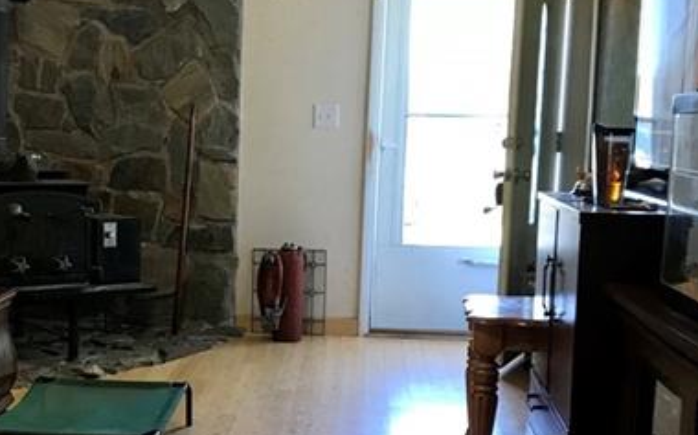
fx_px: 1141
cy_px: 299
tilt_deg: -7.9
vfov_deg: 21.5
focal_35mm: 60
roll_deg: -0.9
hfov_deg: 33.5
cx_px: 195
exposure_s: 1/30
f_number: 1.8
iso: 40
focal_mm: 3.99
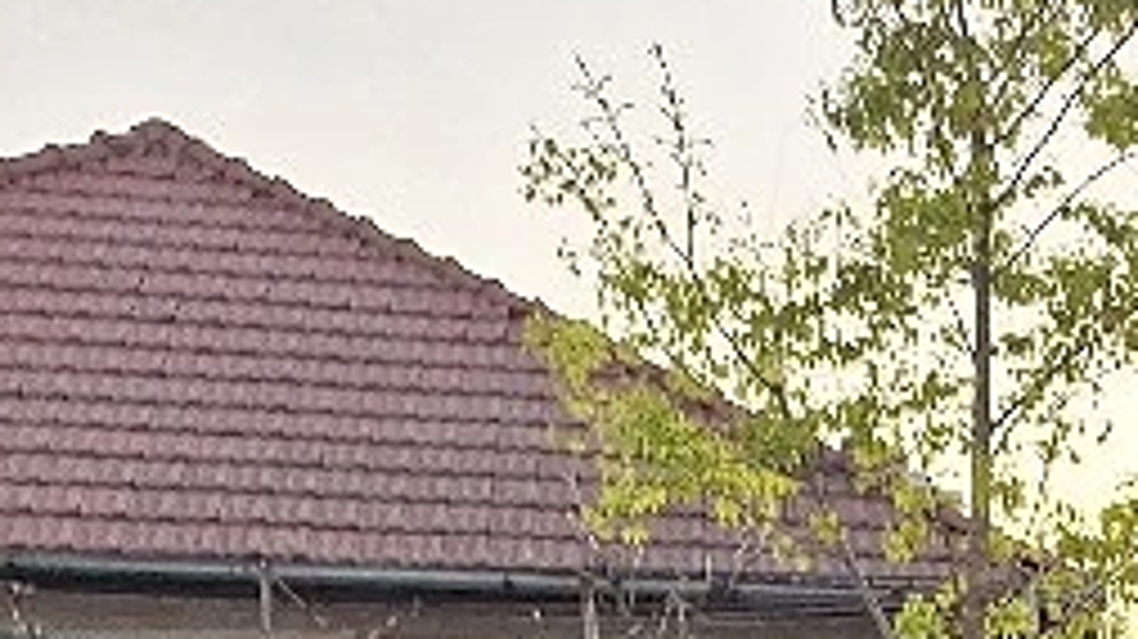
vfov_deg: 10.5
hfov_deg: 17.2
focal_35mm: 99
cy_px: 1548
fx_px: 2986
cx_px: 2114
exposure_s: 1/50
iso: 64
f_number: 1.8
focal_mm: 5.54
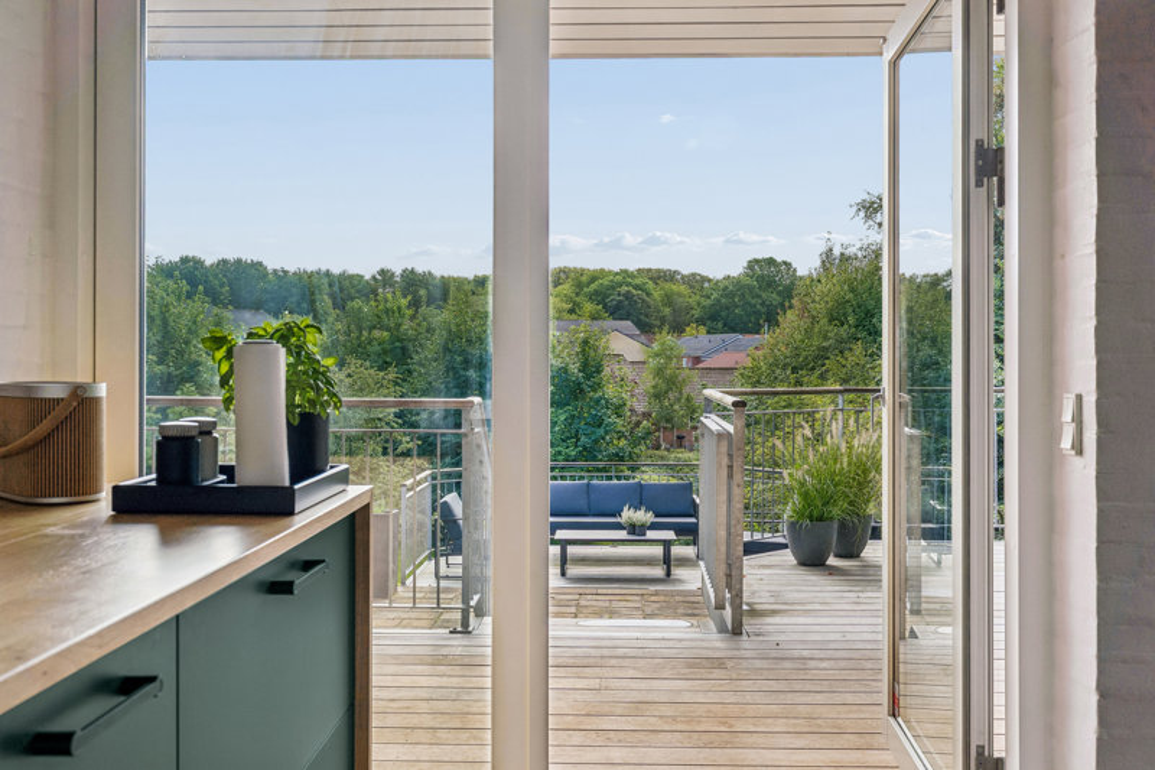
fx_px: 1058
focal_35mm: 33
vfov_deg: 40.0
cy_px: 385
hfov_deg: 57.2
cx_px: 578
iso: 200
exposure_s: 1/320
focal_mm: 33
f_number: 8
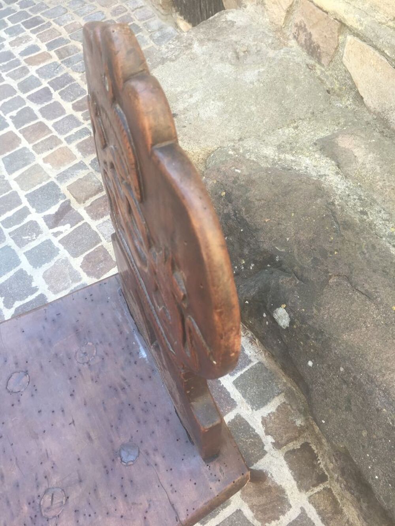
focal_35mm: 29
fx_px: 441
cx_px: 198
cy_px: 263
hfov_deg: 48.2
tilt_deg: -55.1
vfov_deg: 61.7
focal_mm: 4.15
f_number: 2.2
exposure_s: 1/50
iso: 25
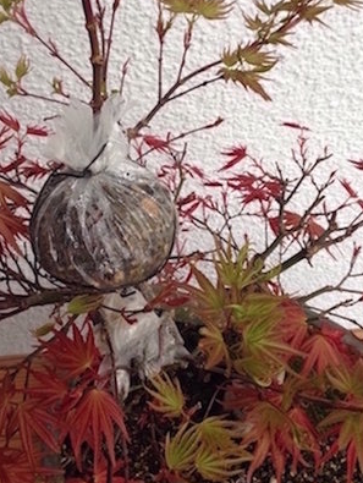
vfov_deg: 38.0
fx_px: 698
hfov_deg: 29.1
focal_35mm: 50
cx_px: 145
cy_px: 193
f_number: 2.4
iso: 50
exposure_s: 1/40
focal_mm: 4.12
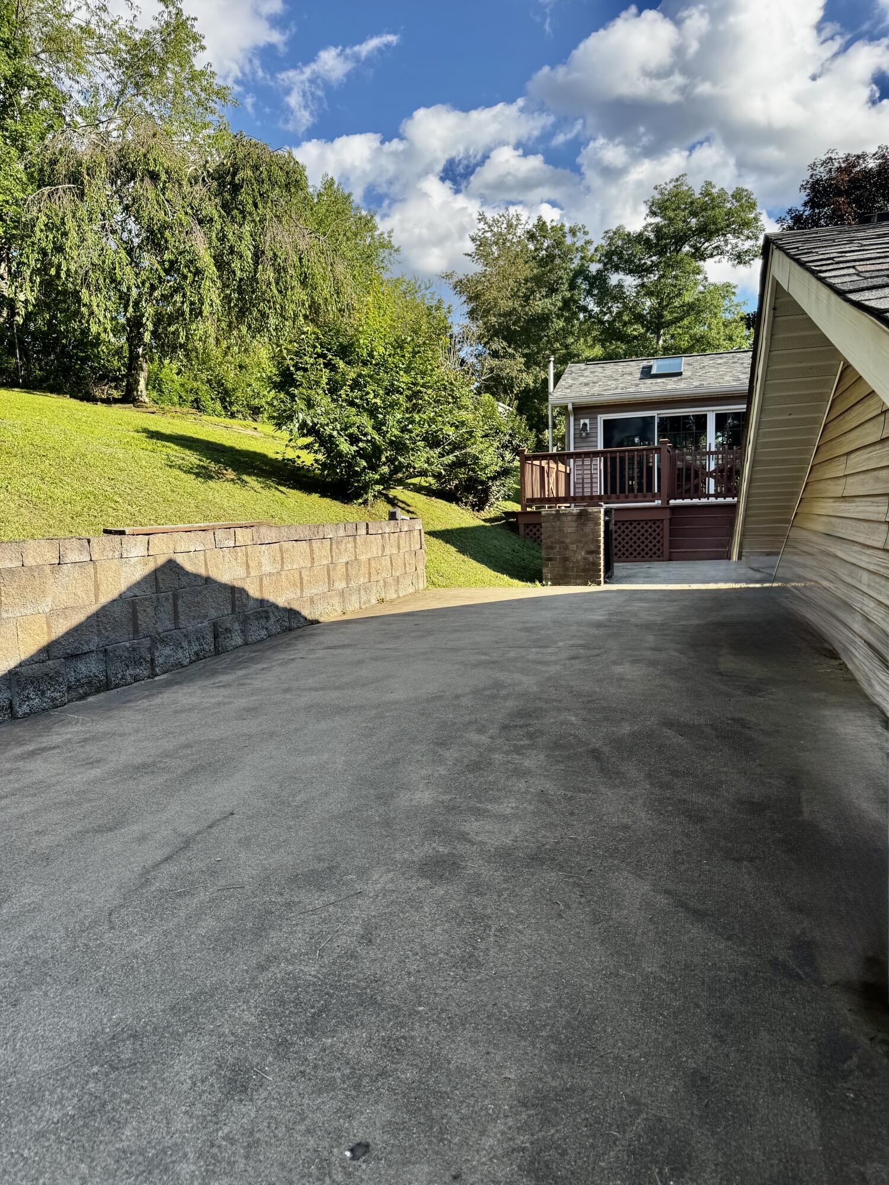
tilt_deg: -4.6
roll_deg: +1.5
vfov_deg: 71.6
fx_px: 822
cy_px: 592
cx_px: 444
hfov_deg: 56.8
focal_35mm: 24
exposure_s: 1/1488
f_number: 1.78
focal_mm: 6.76
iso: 80
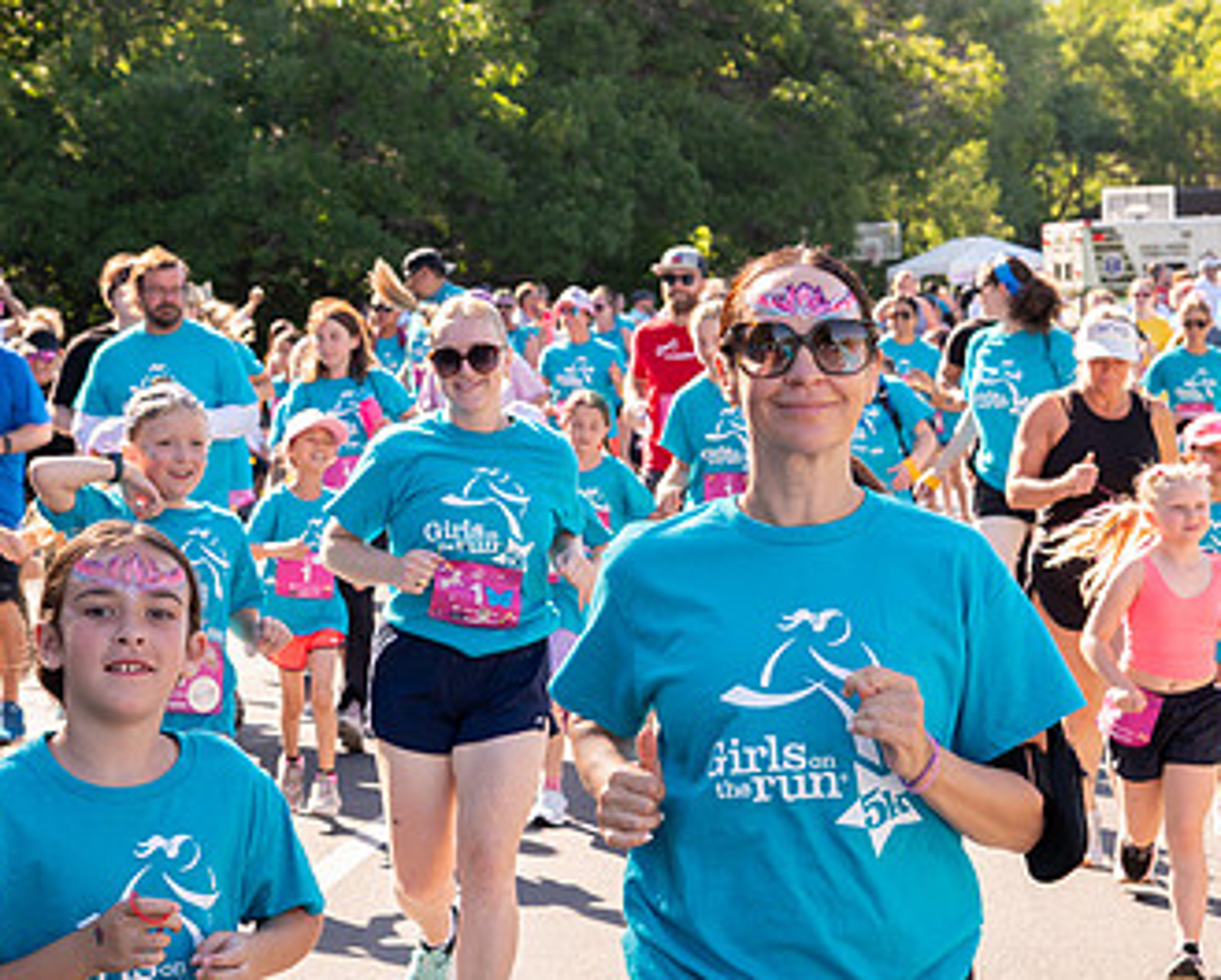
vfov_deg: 14.2
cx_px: 494
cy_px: 423
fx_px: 3944
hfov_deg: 17.6
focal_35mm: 109
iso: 800
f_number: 8
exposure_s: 1/500
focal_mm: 66
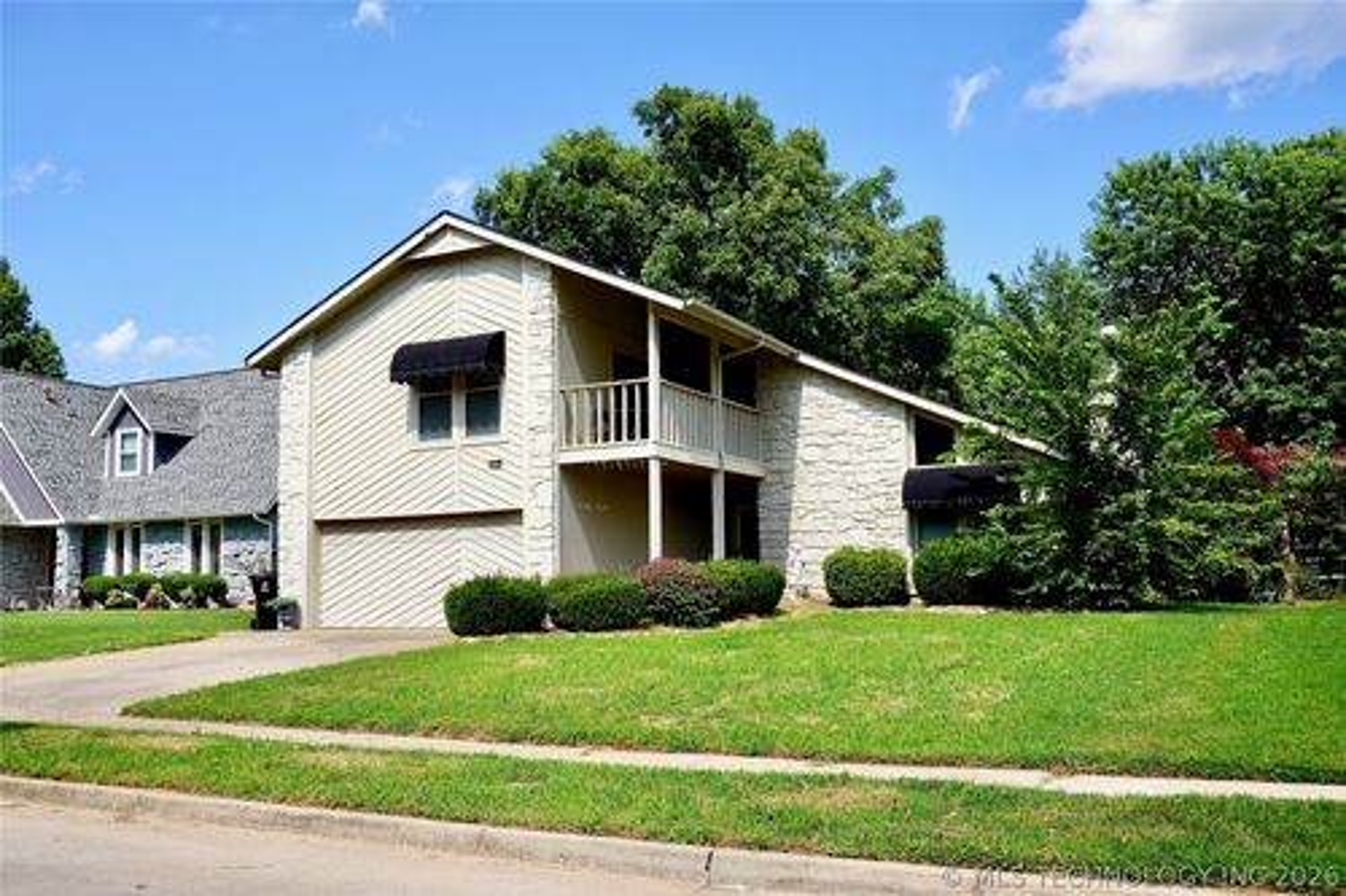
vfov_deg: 39.9
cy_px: 448
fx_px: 1233
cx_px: 673
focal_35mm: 33
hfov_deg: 57.2
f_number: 9.5
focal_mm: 22
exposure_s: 1/125
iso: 100
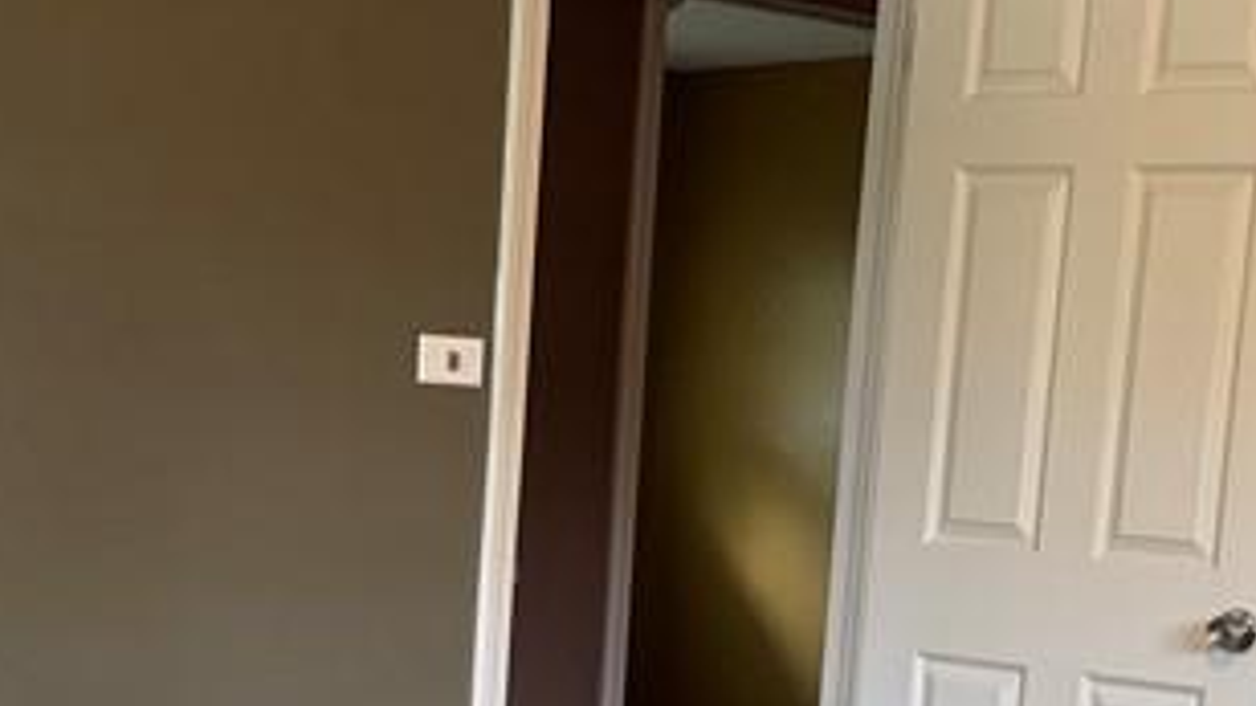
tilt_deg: -7.7
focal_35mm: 87
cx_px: 624
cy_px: 779
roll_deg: -4.0
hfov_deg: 24.5
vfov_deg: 13.6
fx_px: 2896
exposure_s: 1/60
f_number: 1.78
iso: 200
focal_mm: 6.76
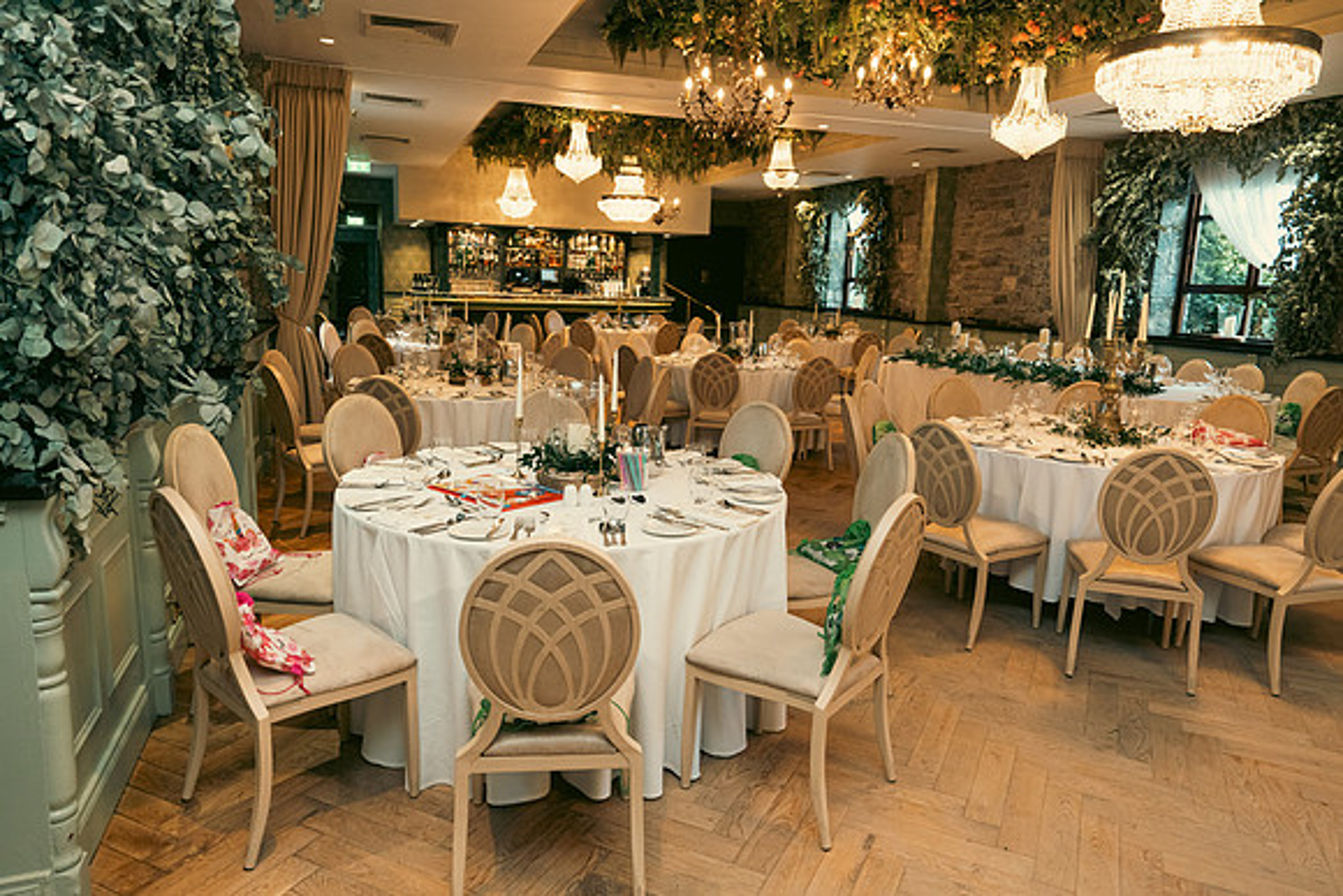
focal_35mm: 24
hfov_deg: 73.7
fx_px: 896
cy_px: 448
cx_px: 672
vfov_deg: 53.2
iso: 2500
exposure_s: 1/160
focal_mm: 24
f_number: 3.5
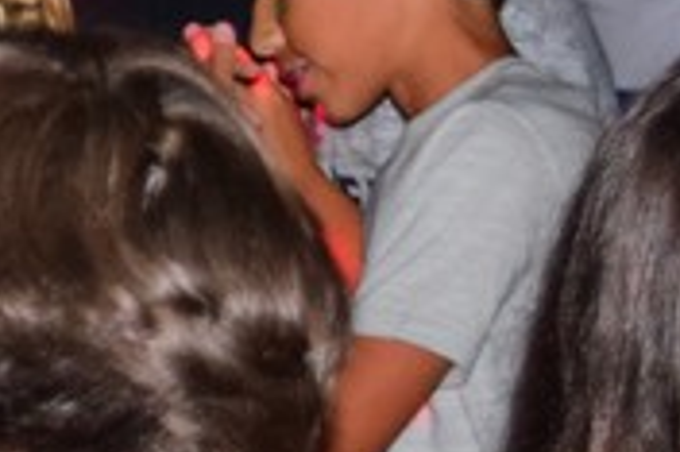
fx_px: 6926
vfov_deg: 3.7
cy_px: -214
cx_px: -1005
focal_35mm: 367
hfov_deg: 5.4
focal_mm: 42
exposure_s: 1/200
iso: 1600
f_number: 5
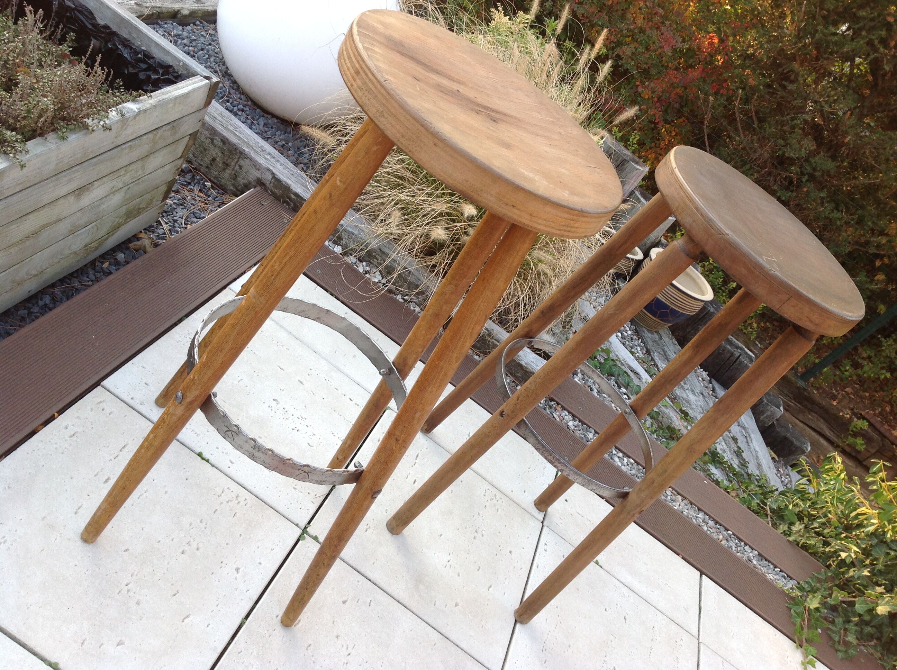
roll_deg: -38.5
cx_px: 448
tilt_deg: -31.3
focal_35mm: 35
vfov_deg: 40.6
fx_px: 906
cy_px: 335
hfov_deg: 52.7
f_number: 2.4
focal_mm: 4.28
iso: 50
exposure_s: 1/120
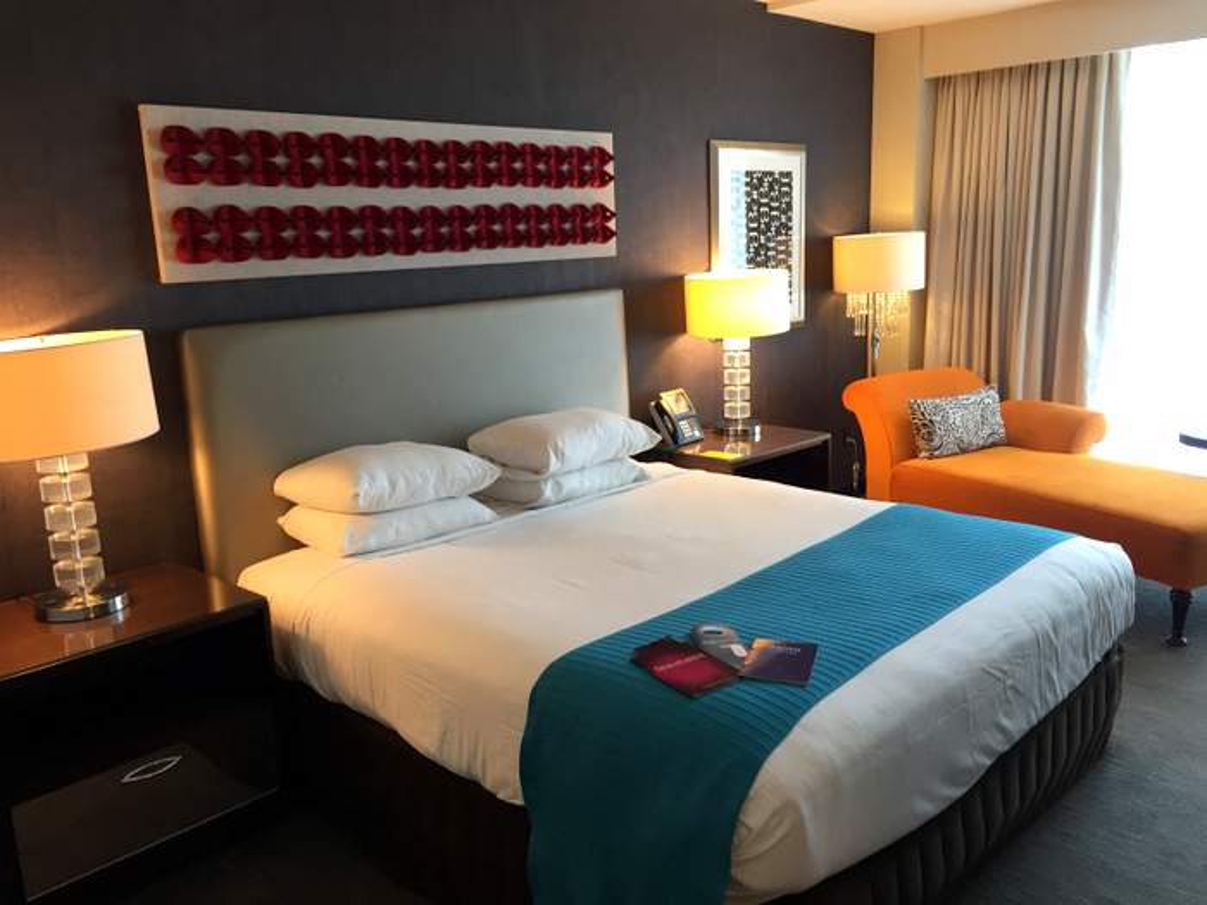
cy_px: 452
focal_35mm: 29
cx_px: 604
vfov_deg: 48.2
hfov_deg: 61.7
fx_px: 1011
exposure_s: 1/30
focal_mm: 4.15
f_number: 2.2
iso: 80
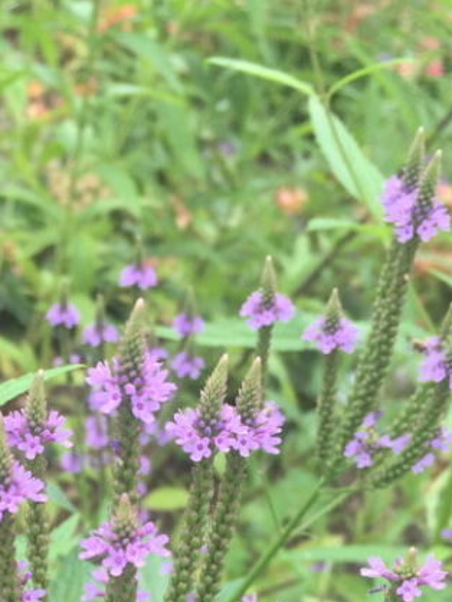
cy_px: 573
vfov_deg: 26.2
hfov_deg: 20.3
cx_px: 35
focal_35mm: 71
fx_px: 1235
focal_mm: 4.15
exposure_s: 1/154
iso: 32
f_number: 2.2
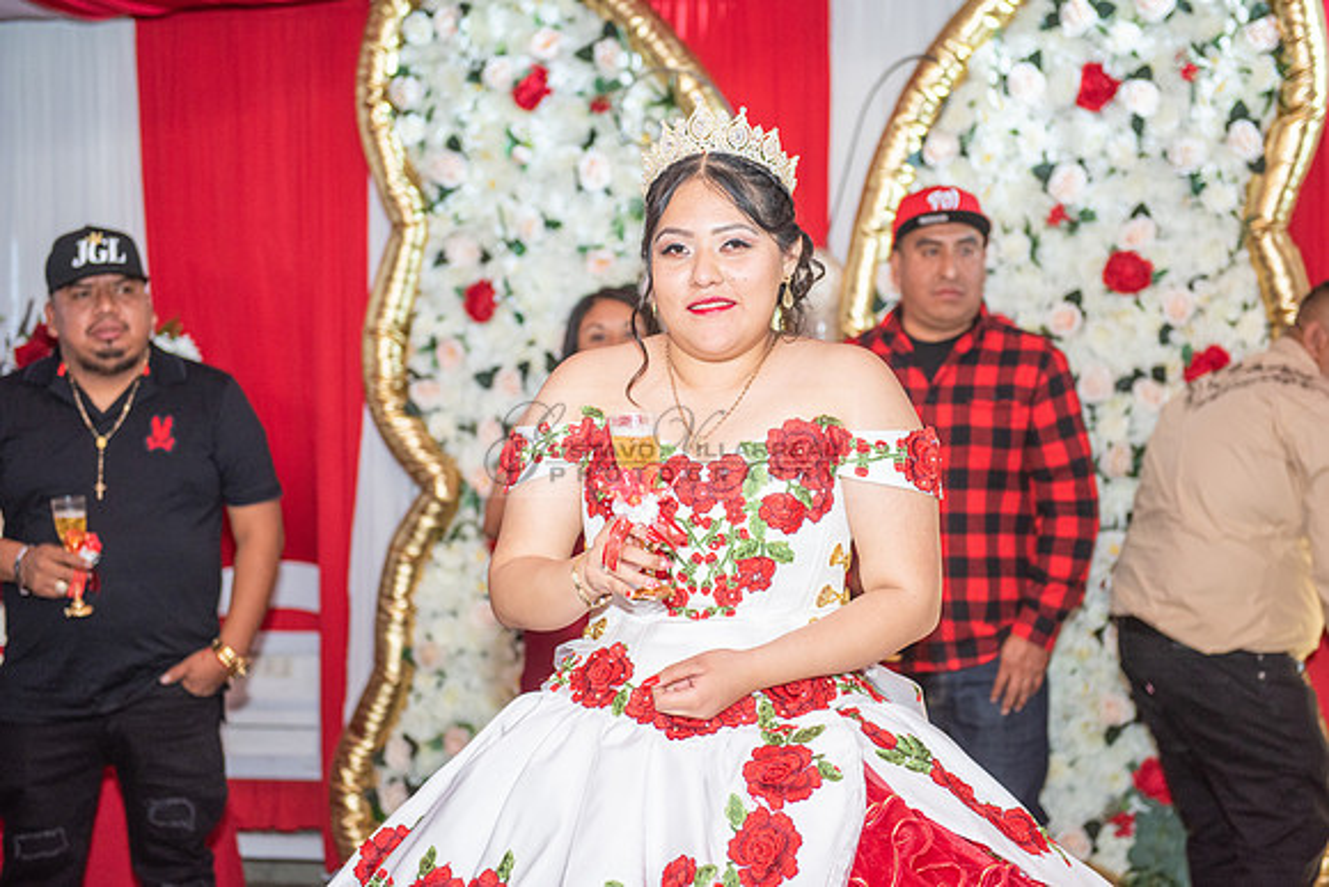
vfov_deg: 20.8
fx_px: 2414
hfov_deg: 30.8
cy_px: 446
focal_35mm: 65
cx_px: 698
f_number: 3.2
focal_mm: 60
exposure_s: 1/160
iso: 800
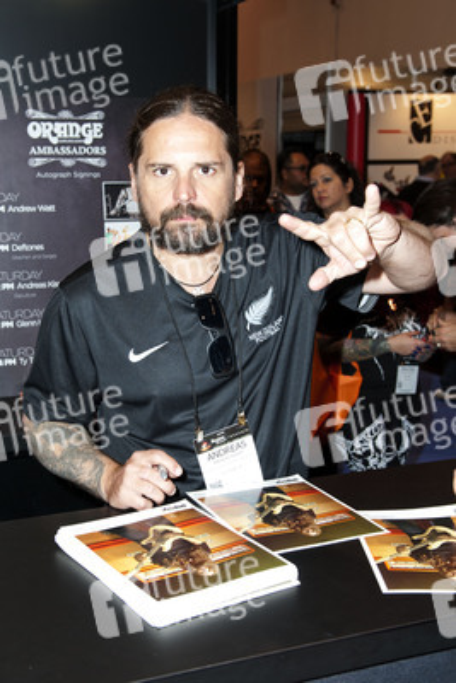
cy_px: 342
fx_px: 683
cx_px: 228
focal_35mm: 36
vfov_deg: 53.1
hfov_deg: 36.9
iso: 500
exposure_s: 1/320
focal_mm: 36
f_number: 5
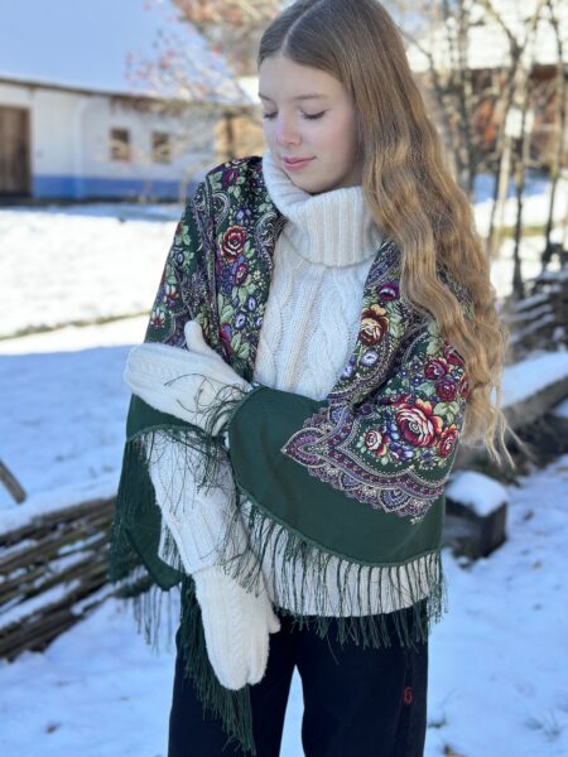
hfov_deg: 30.3
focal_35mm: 48
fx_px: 1050
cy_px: 378
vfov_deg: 39.7
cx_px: 284
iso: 80
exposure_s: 1/980
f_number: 1.78
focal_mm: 6.86
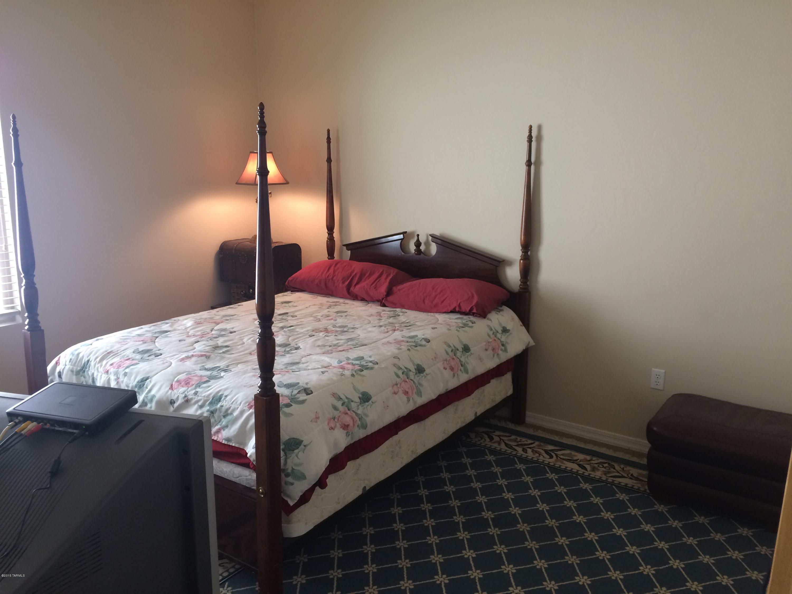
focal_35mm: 29
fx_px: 664
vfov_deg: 48.2
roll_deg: +0.4
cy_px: 297
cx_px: 396
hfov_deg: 61.7
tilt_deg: -13.1
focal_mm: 4.15
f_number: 2.2
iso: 50
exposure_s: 1/30
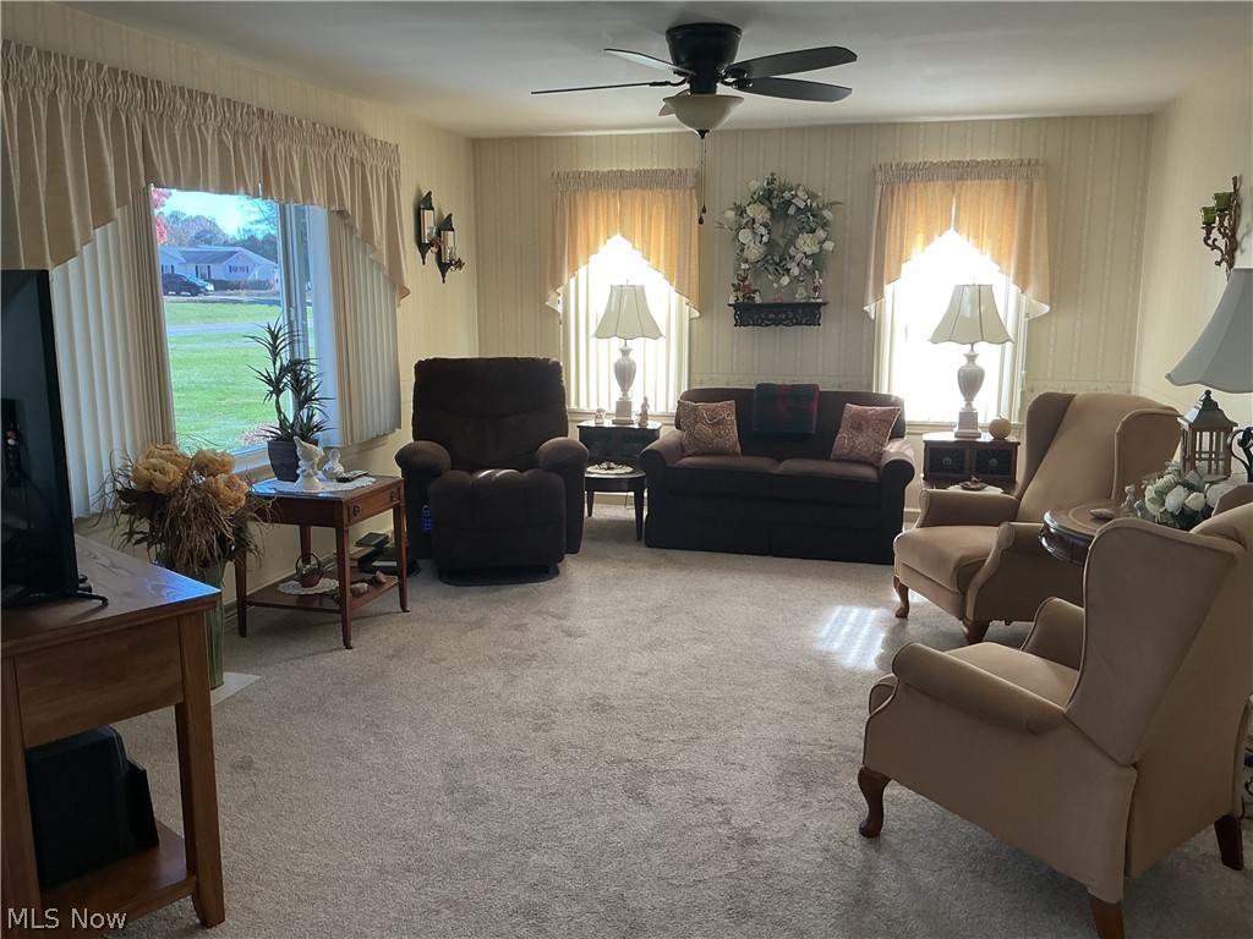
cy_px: 470
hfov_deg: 61.7
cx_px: 626
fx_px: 1050
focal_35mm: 29
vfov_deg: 48.2
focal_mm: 3
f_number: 1.8
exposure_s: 1/60
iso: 50
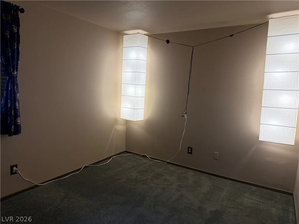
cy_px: 112
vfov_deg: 56.8
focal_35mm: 24
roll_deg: -3.0
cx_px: 150
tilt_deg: -6.3
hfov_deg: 71.6
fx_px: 207
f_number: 1.78
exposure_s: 1/161
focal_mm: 6.76
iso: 200
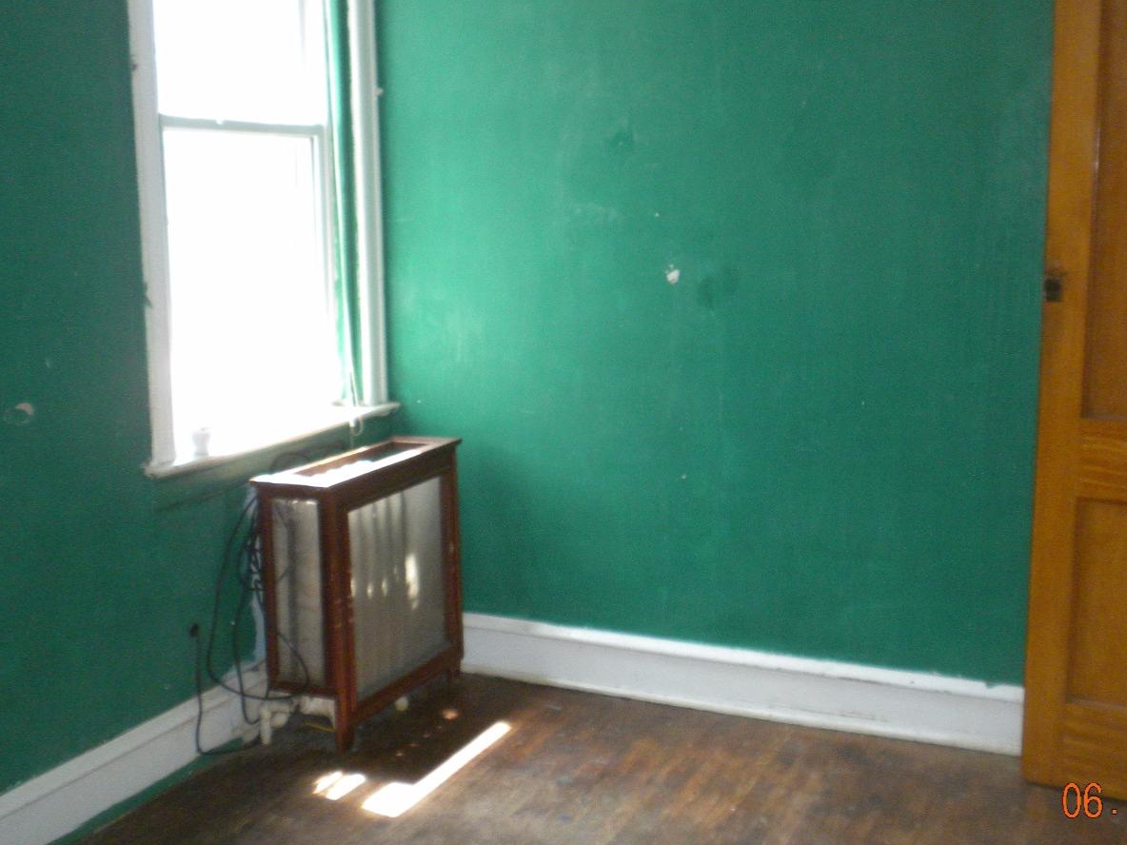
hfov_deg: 41.9
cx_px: 670
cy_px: 394
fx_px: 1465
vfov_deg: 32.2
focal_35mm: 45
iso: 352
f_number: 3.5
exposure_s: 1/49
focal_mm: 6.6
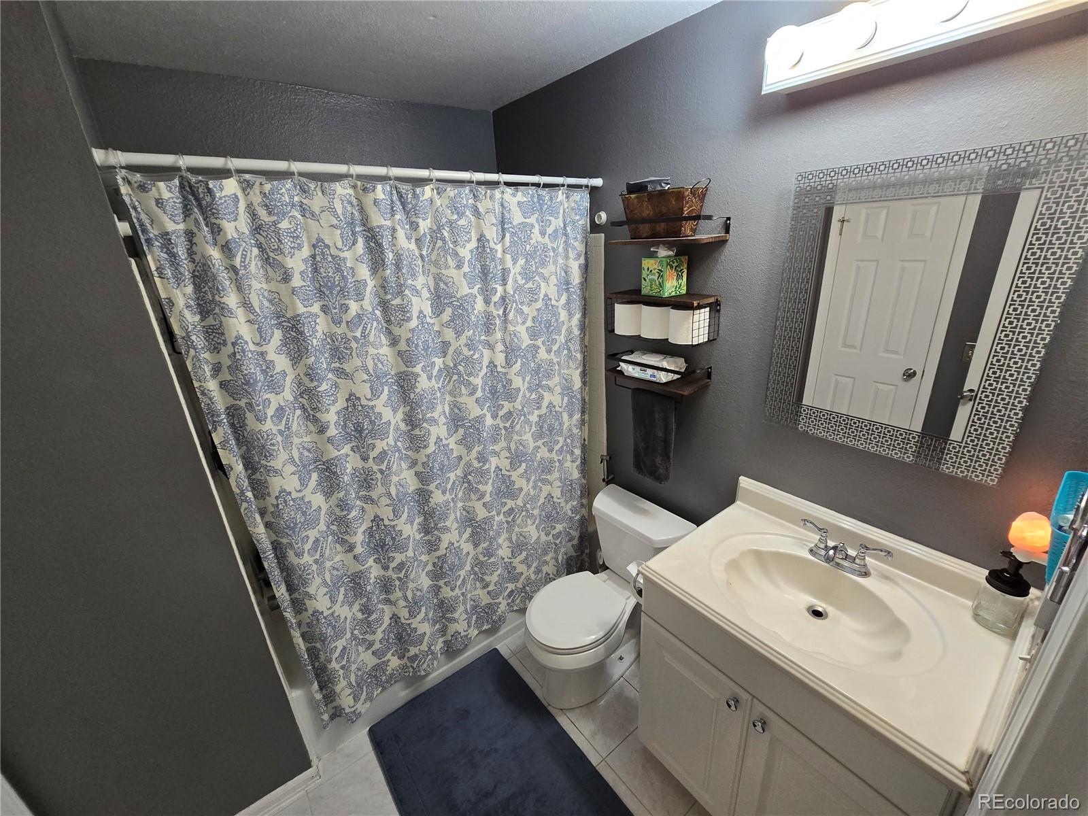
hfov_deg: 106.2
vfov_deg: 89.9
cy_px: 408
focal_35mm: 13
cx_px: 544
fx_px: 409
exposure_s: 1/60
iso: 200
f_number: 2.2
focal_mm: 2.2
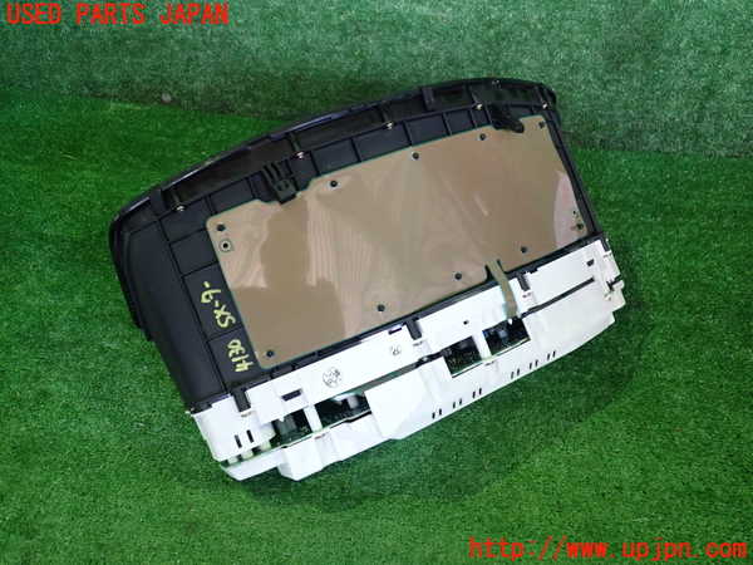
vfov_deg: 46.8
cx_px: 376
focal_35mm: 30
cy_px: 282
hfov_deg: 60.0
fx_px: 653
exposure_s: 1/30
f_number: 2.3
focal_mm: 5.4
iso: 400
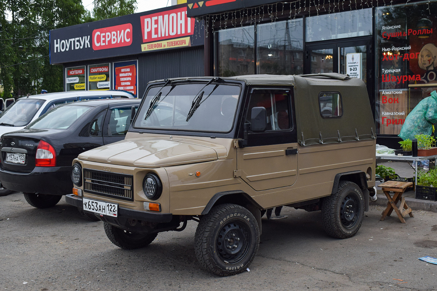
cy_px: 146
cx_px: 218
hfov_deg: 46.4
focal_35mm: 42
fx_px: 510
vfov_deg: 31.9
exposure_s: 1/400
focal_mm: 28
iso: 400
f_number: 5.6
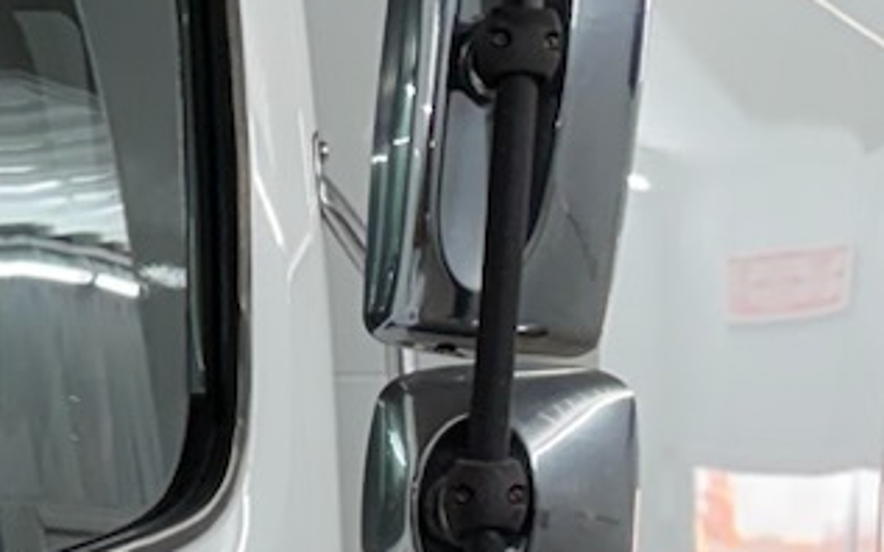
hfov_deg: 11.0
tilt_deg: -6.5
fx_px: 4288
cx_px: -719
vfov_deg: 7.1
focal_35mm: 178
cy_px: 1129
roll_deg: -0.4
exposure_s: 1/120
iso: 64
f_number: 1.6
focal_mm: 5.96
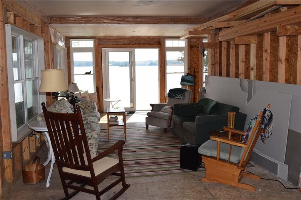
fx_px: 301
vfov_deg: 36.8
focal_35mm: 36
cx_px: 150
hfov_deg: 53.1
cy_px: 100
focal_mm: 24
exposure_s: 1/160
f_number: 6.3
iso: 100
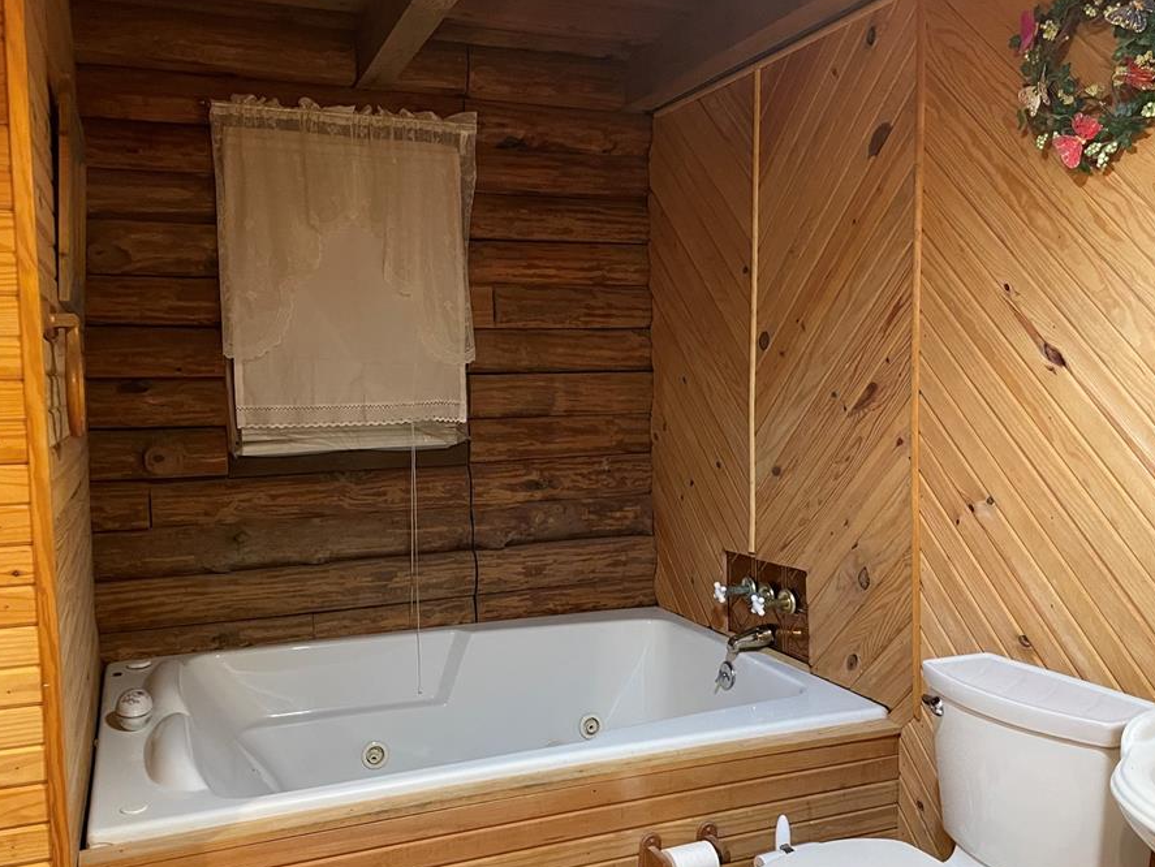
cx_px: 548
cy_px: 467
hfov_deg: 59.9
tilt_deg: -5.2
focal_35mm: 30
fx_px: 1001
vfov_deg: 46.8
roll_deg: +0.9
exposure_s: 1/40
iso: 500
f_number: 1.6
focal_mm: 4.2
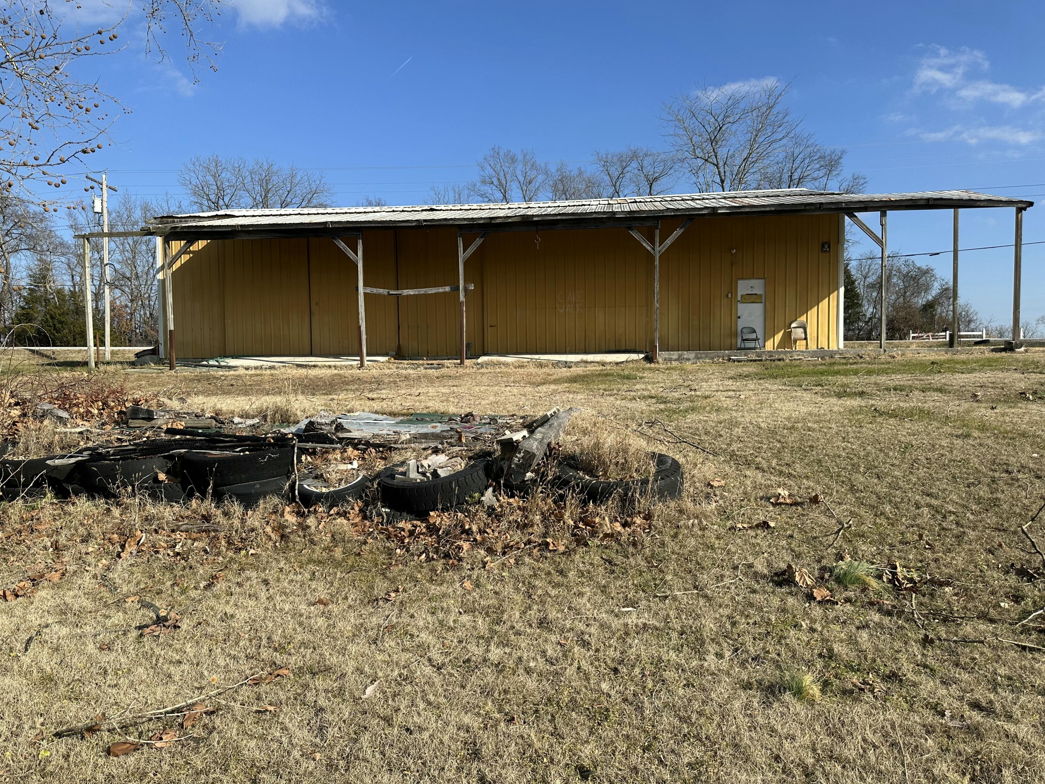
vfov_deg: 56.8
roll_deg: +0.4
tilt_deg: -2.9
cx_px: 522
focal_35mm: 24
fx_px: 725
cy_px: 392
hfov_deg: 71.6
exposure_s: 1/3472
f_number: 1.78
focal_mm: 6.86
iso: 80
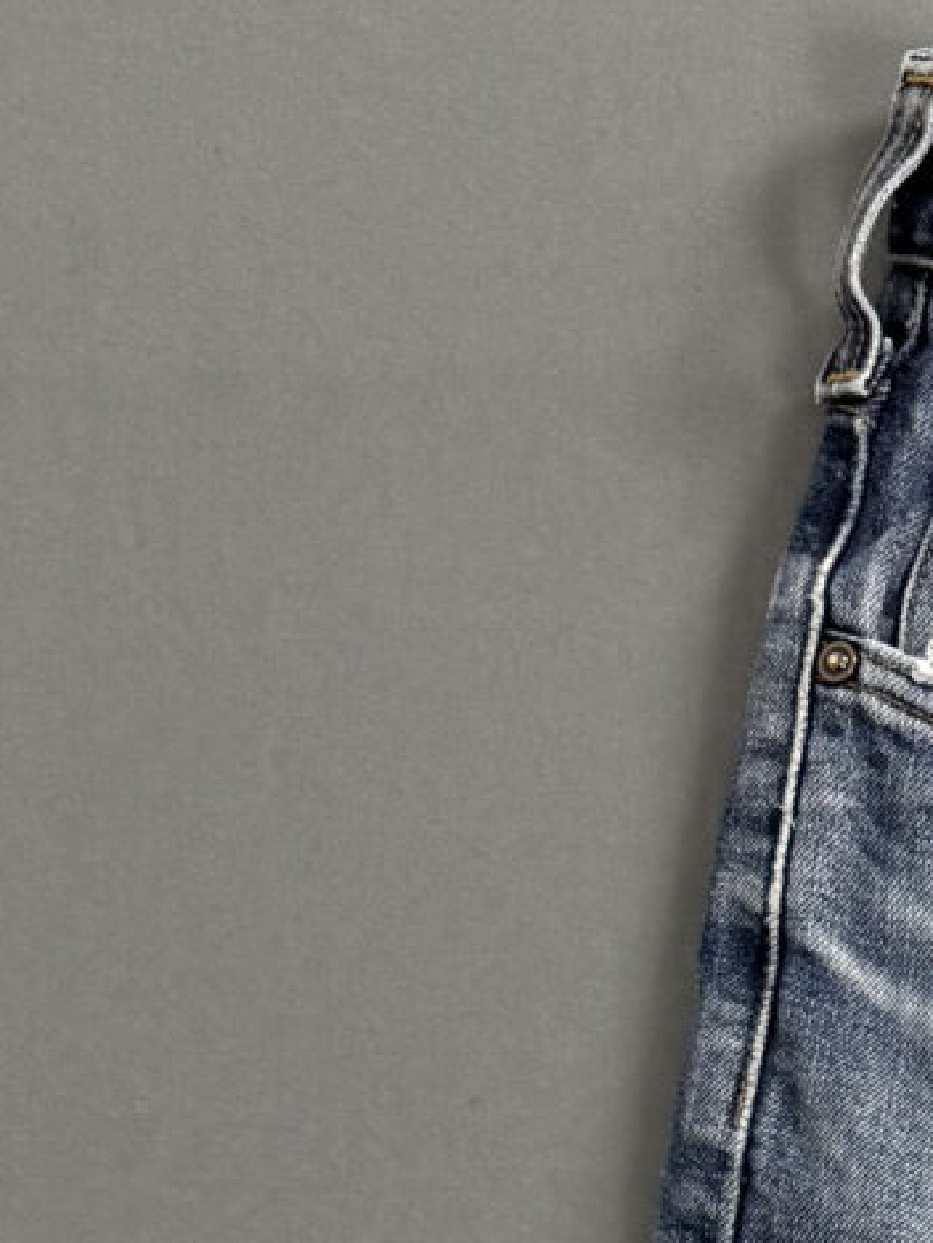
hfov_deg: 10.1
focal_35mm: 131
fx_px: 4706
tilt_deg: -87.5
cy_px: 2600
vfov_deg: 12.8
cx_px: 2102
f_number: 1.78
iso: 125
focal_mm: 6.76
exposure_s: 1/60
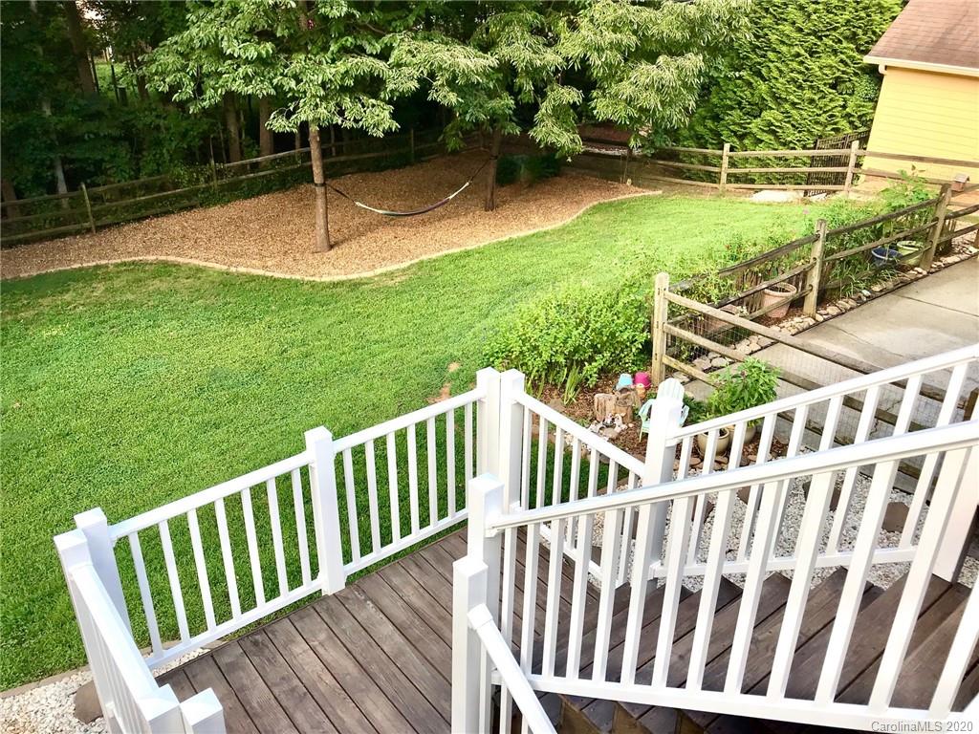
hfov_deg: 63.4
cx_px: 490
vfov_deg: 49.7
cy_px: 367
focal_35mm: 28
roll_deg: -0.9
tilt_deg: -28.0
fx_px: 792
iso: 20
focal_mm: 3.99
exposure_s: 1/287
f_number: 1.8
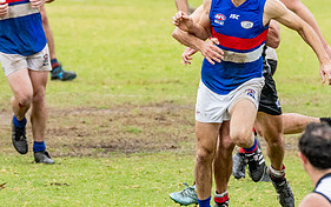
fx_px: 10245
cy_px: 109
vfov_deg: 1.2
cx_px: 194
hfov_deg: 1.9
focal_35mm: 1135
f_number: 7.1
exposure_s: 1/2000
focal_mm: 360
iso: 1250
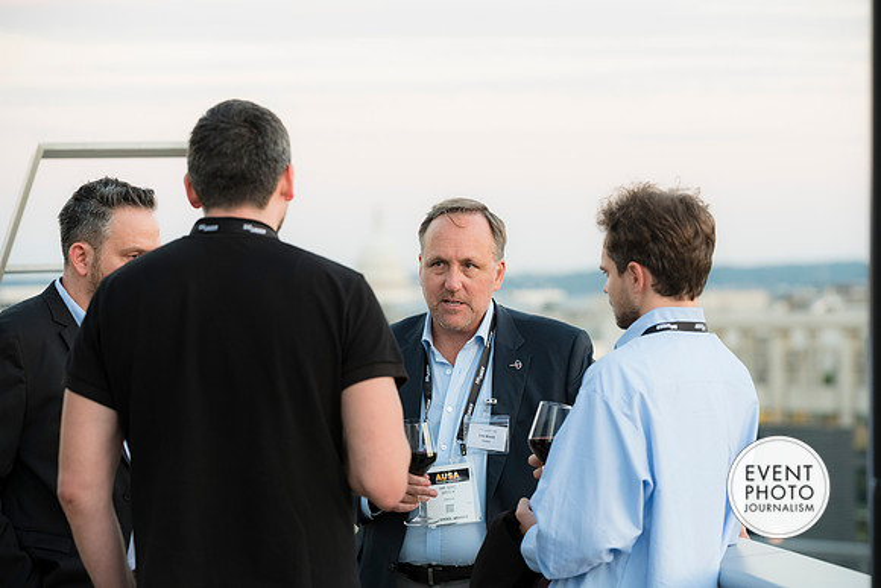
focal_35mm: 110
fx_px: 2692
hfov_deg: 18.6
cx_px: 440
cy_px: 294
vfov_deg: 12.5
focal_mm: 110
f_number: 3.5
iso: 800
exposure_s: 1/125
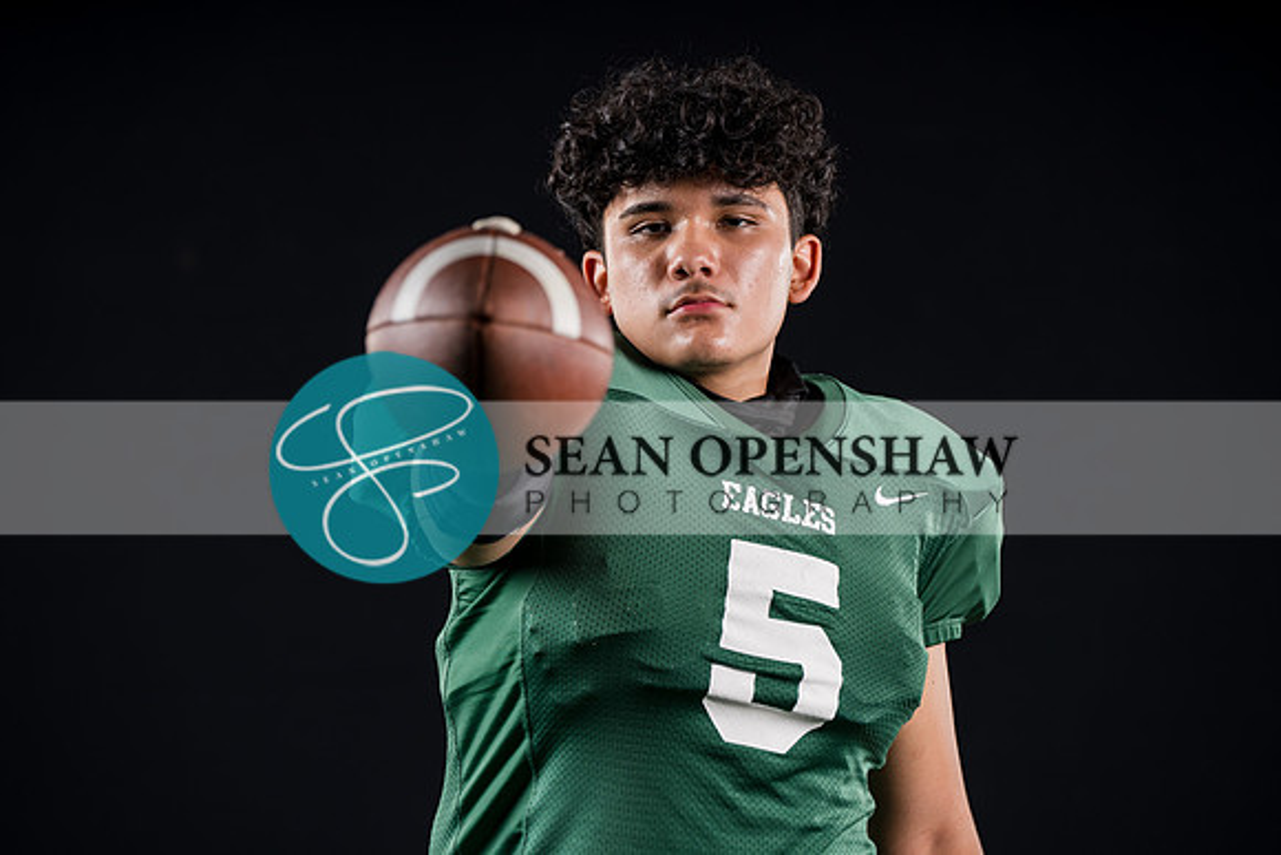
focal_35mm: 139
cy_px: 428
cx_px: 640
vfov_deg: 9.9
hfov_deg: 14.8
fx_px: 4947
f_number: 4
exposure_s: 1/160
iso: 200
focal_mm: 139
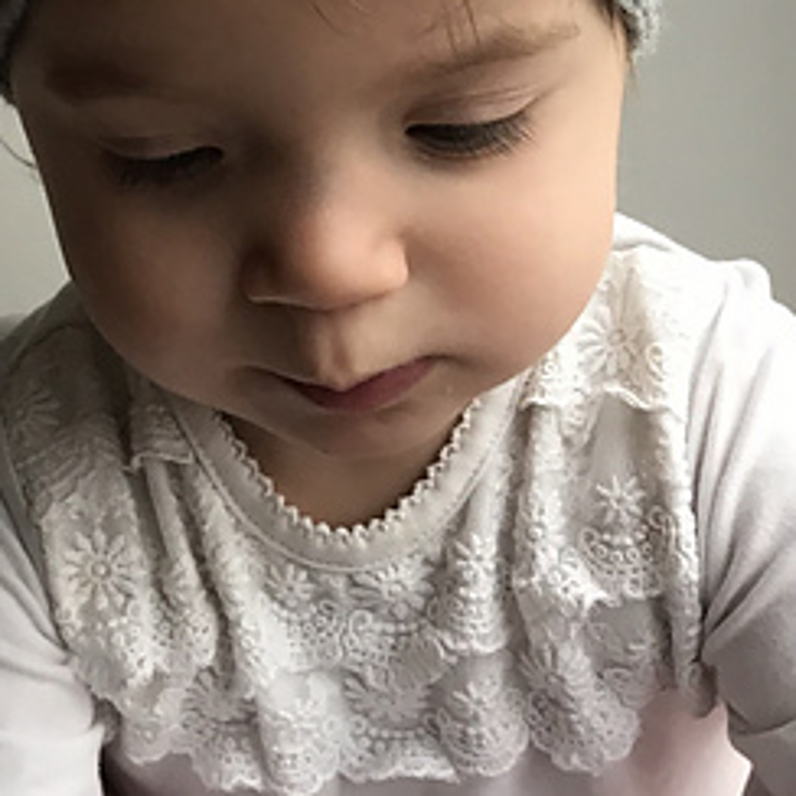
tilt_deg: -9.1
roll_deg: +7.9
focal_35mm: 65
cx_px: 176
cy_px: 212
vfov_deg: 26.2
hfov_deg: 26.1
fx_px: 1691
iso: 50
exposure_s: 1/17
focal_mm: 3.99
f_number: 1.8
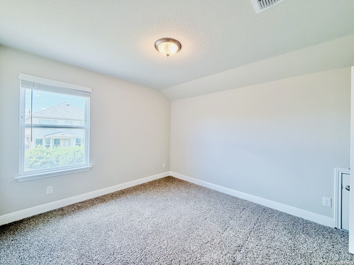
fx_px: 143
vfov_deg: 85.7
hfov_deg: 102.1
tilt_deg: -0.8
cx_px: 177
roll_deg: -0.5
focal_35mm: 14
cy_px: 132
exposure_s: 1/120
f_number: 2.2
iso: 200
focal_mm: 2.22
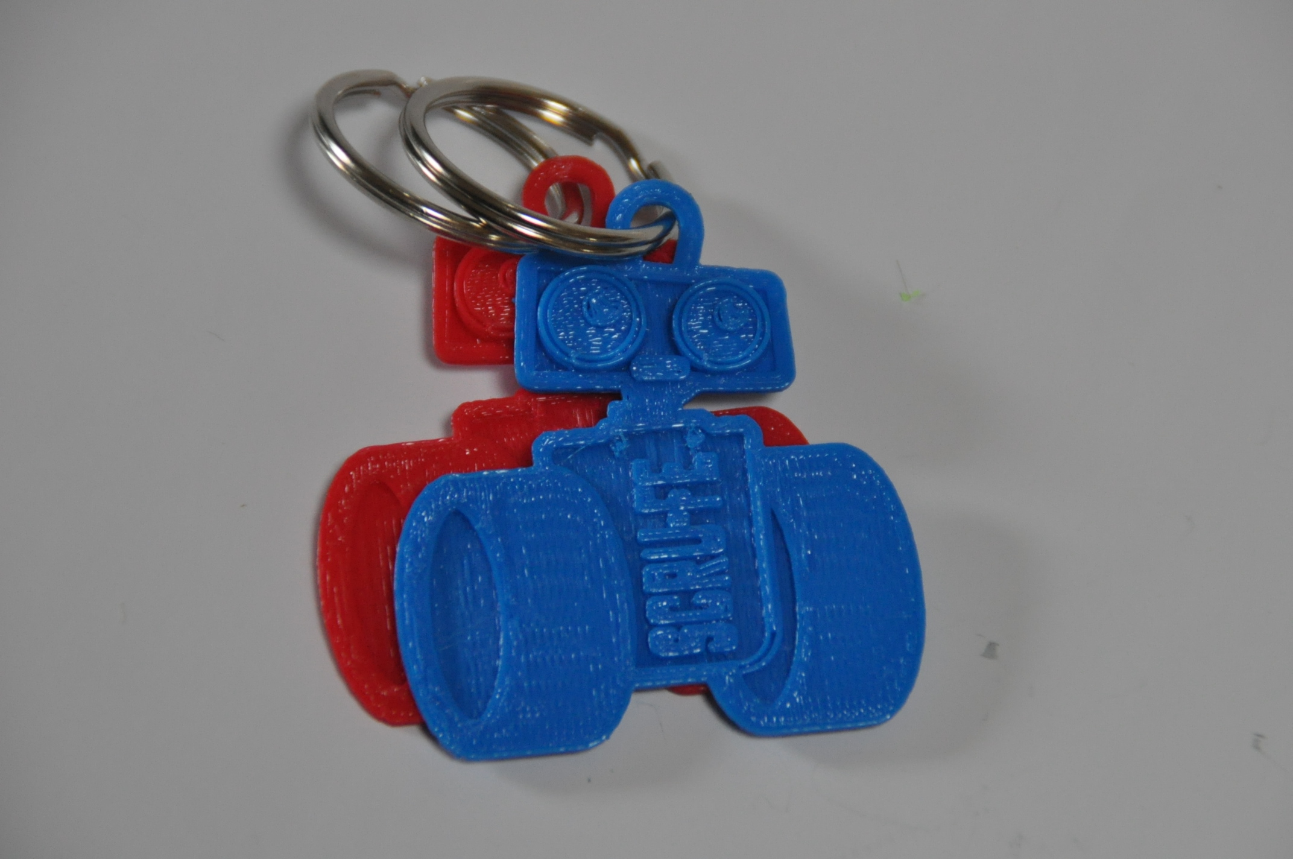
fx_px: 10762
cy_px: 430
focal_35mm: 300
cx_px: 646
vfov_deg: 4.6
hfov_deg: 6.9
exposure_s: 1/125
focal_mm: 200
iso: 1600
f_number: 6.3
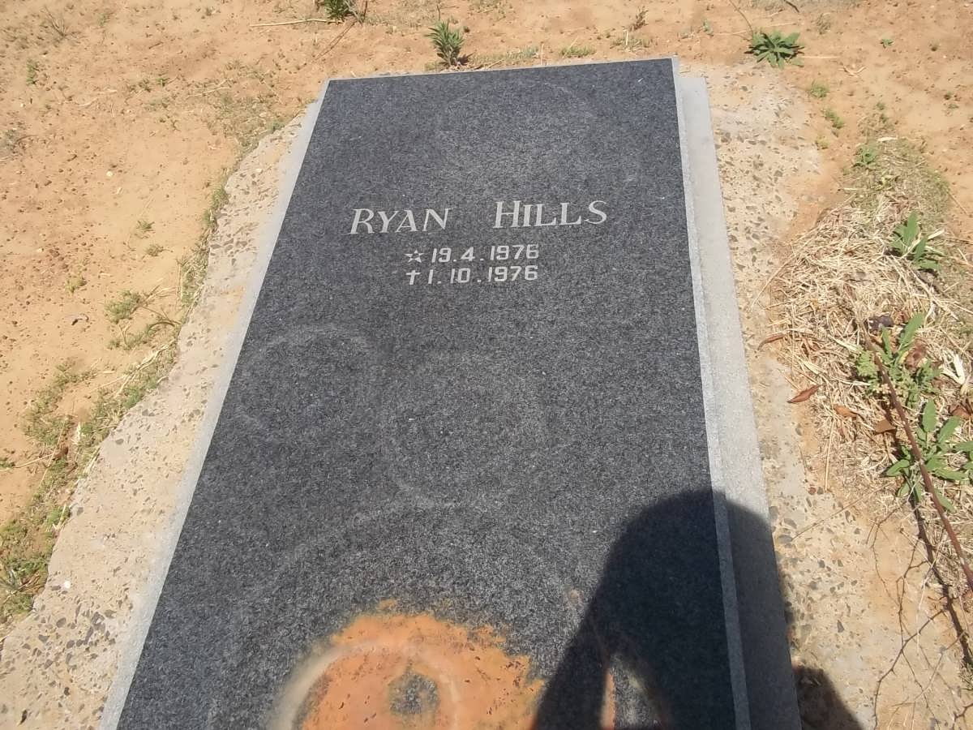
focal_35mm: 32
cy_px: 365
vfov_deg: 44.2
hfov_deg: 56.8
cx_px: 486
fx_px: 899
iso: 80
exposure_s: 1/400
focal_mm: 5.7
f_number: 5.5
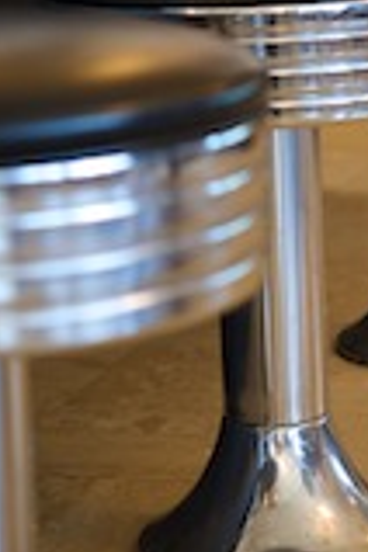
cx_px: 323
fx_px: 2315
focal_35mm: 151
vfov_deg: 13.6
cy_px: 163
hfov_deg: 9.1
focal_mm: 60
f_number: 3.2
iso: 400
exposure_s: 1/40
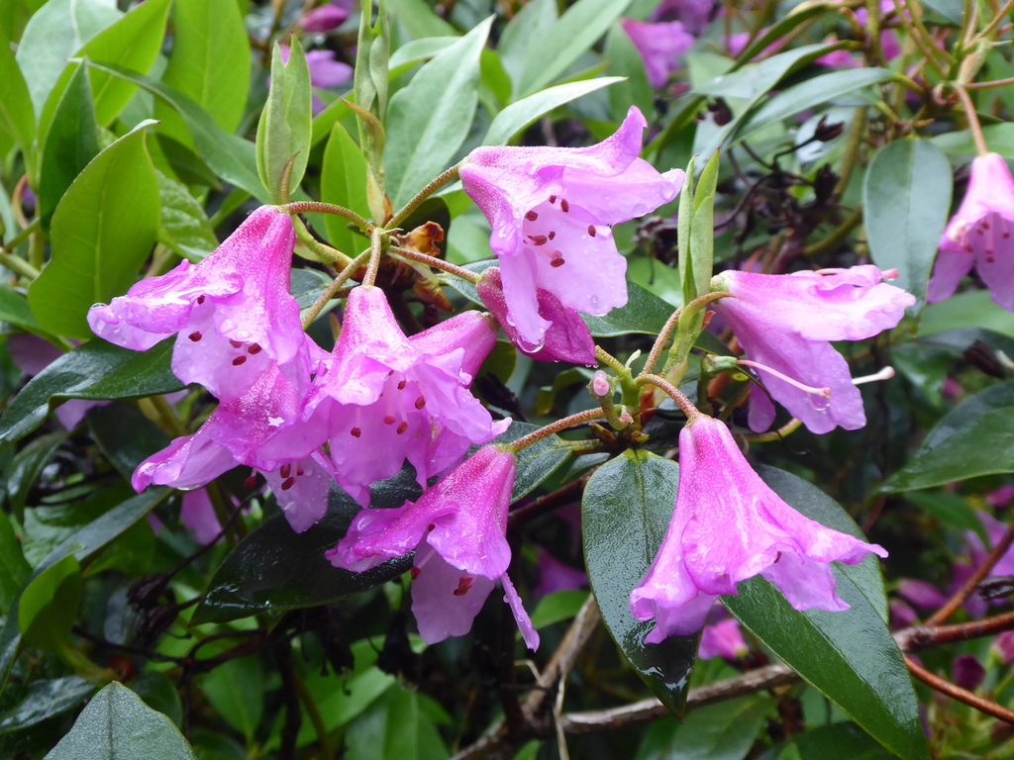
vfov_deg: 29.7
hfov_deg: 38.9
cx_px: 507
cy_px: 380
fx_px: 1435
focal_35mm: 49
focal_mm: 8.4
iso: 200
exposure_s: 1/60
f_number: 4
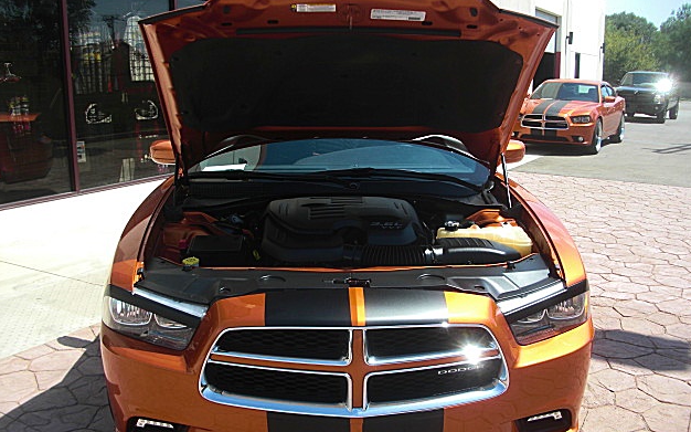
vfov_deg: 32.7
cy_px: 238
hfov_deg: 50.4
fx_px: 734
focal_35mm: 39
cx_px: 351
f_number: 2.8
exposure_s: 1/640
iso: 50
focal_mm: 6.3
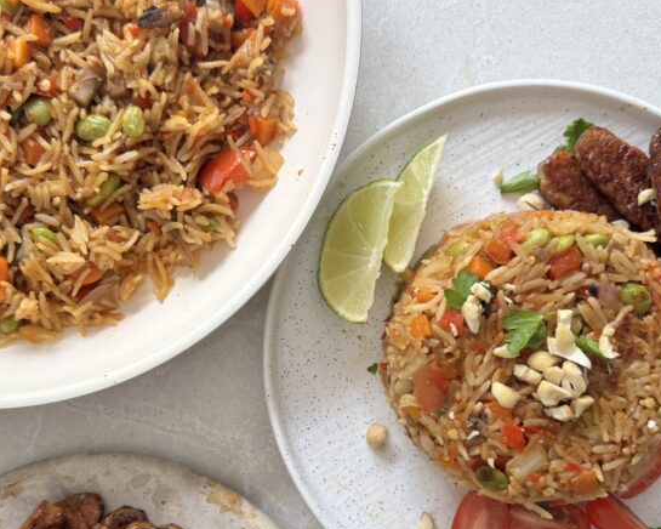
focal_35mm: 33
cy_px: 339
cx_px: 289
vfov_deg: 44.1
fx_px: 646
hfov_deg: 54.1
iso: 100
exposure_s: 1/121
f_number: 1.78
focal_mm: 6.76
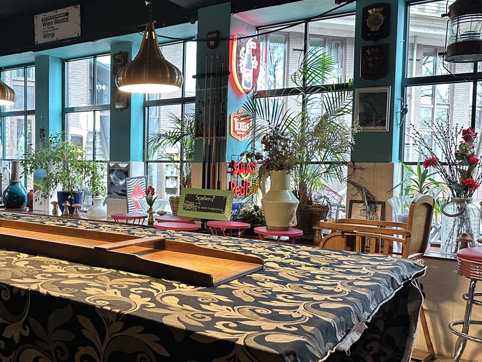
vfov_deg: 39.6
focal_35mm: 36
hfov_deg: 49.4
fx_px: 501
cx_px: 124
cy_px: 195
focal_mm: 6.86
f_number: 1.78
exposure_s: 1/50
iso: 250
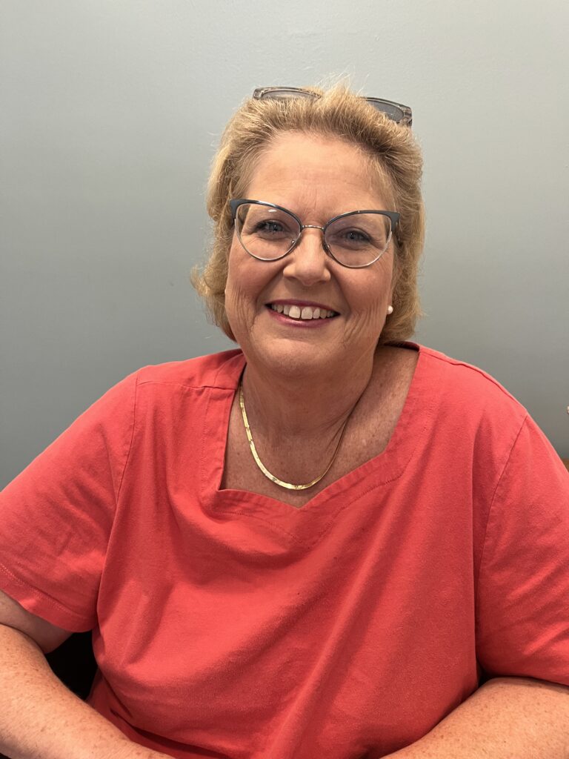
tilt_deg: -12.7
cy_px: 380
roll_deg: +1.9
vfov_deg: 67.3
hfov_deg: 53.1
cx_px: 284
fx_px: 570
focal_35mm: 26
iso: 250
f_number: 1.6
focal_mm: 5.1
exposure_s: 1/60
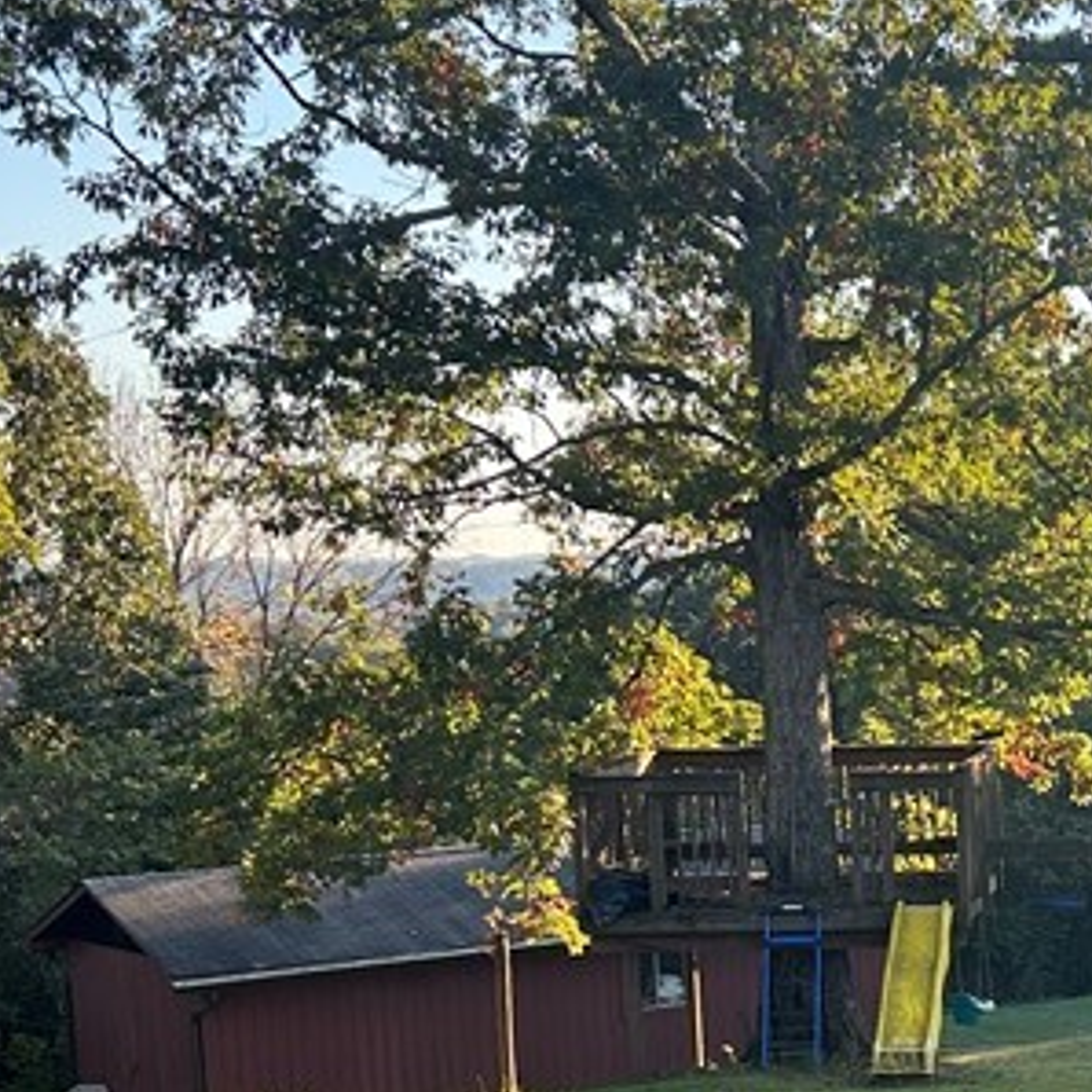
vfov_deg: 21.6
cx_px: 1370
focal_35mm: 79
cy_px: 923
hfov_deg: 20.3
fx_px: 2820
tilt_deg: -9.5
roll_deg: +0.9
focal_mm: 5.7
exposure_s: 1/775
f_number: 1.5
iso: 50
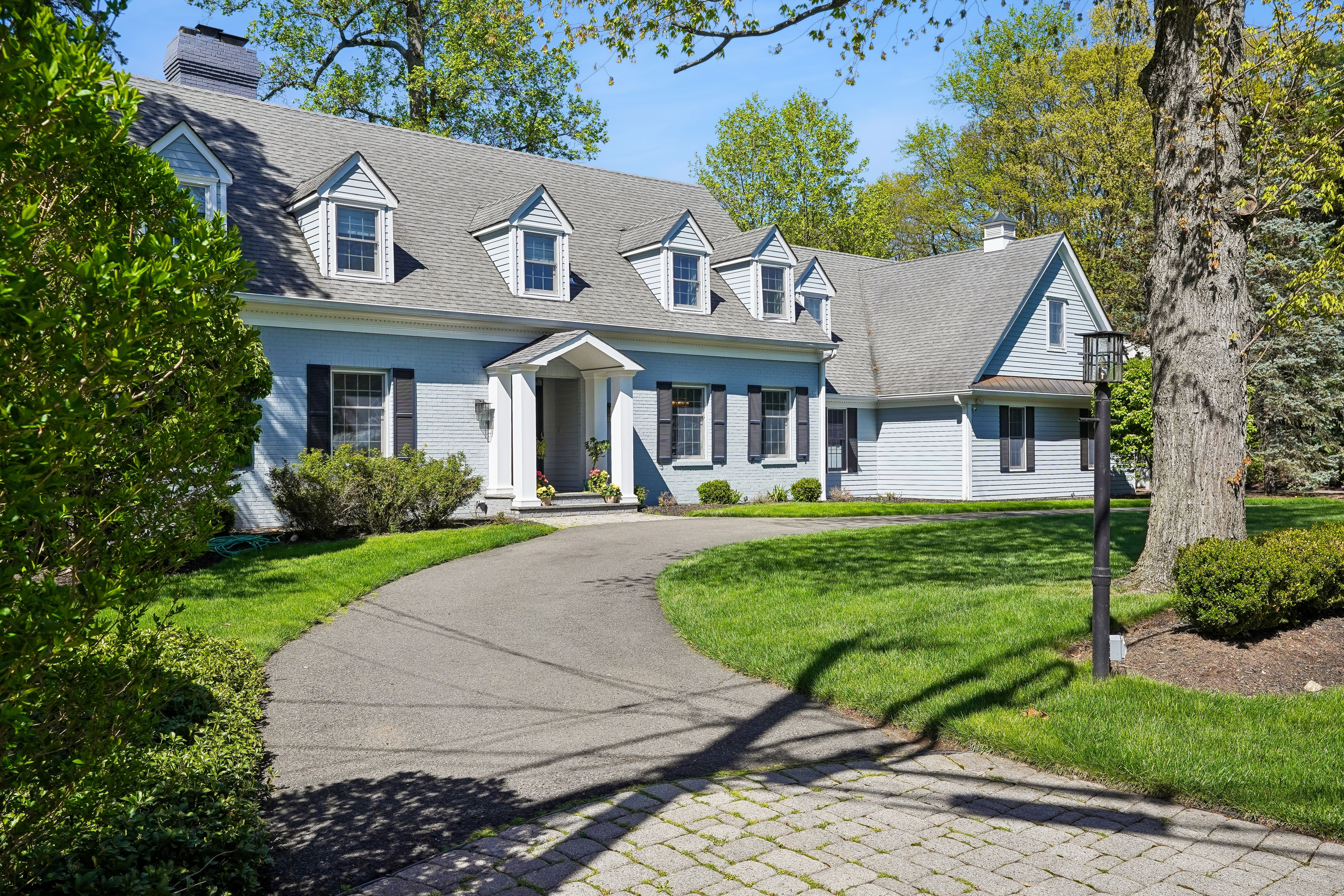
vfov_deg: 43.6
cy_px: 448
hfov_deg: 61.9
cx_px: 672
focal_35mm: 30
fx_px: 1120
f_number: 8
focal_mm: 30
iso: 400
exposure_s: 1/800
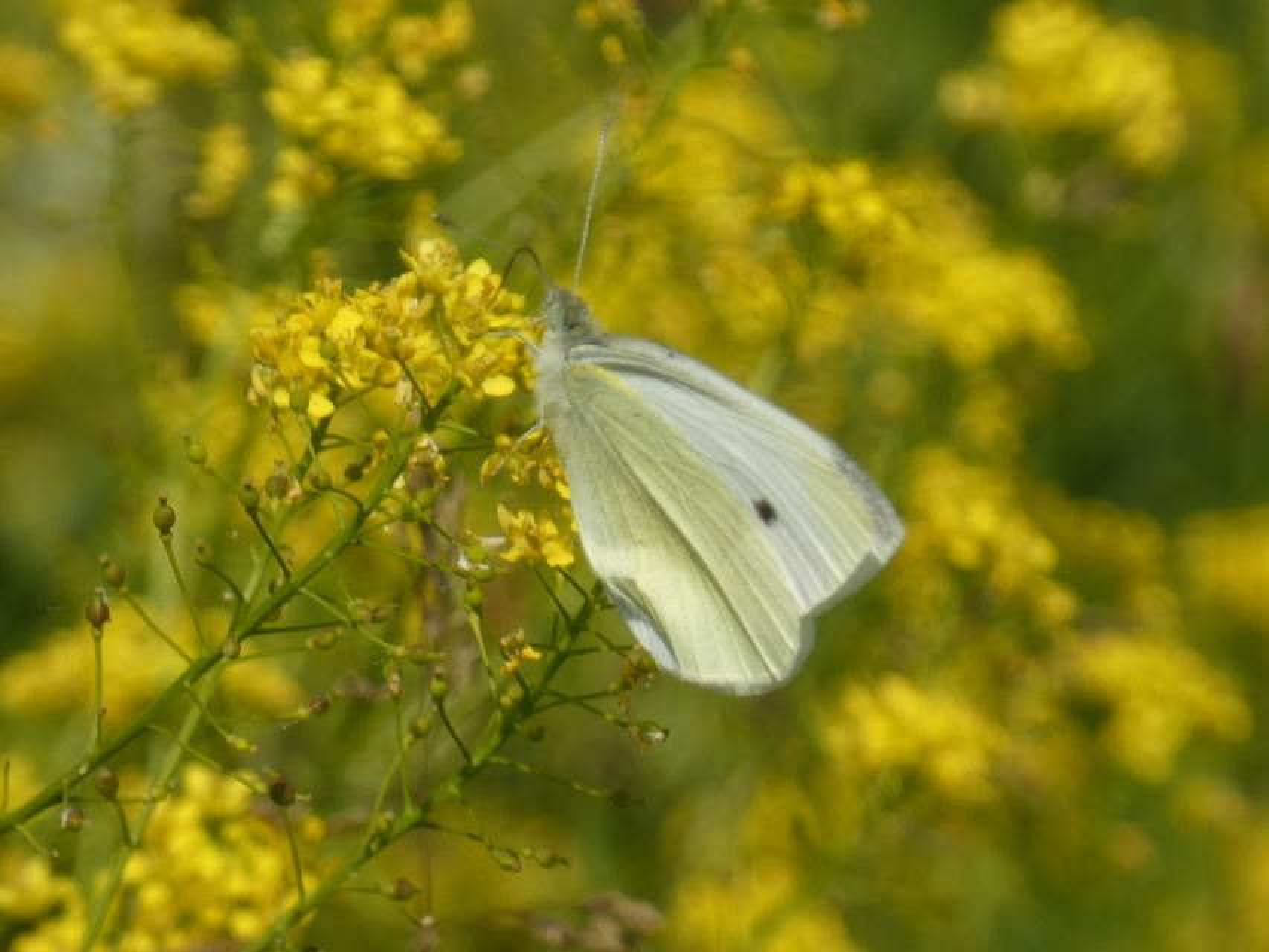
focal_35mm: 531
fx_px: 19469
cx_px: 634
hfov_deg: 3.7
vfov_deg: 2.8
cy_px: 476
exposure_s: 1/250
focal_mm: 95.2
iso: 80
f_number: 5.6
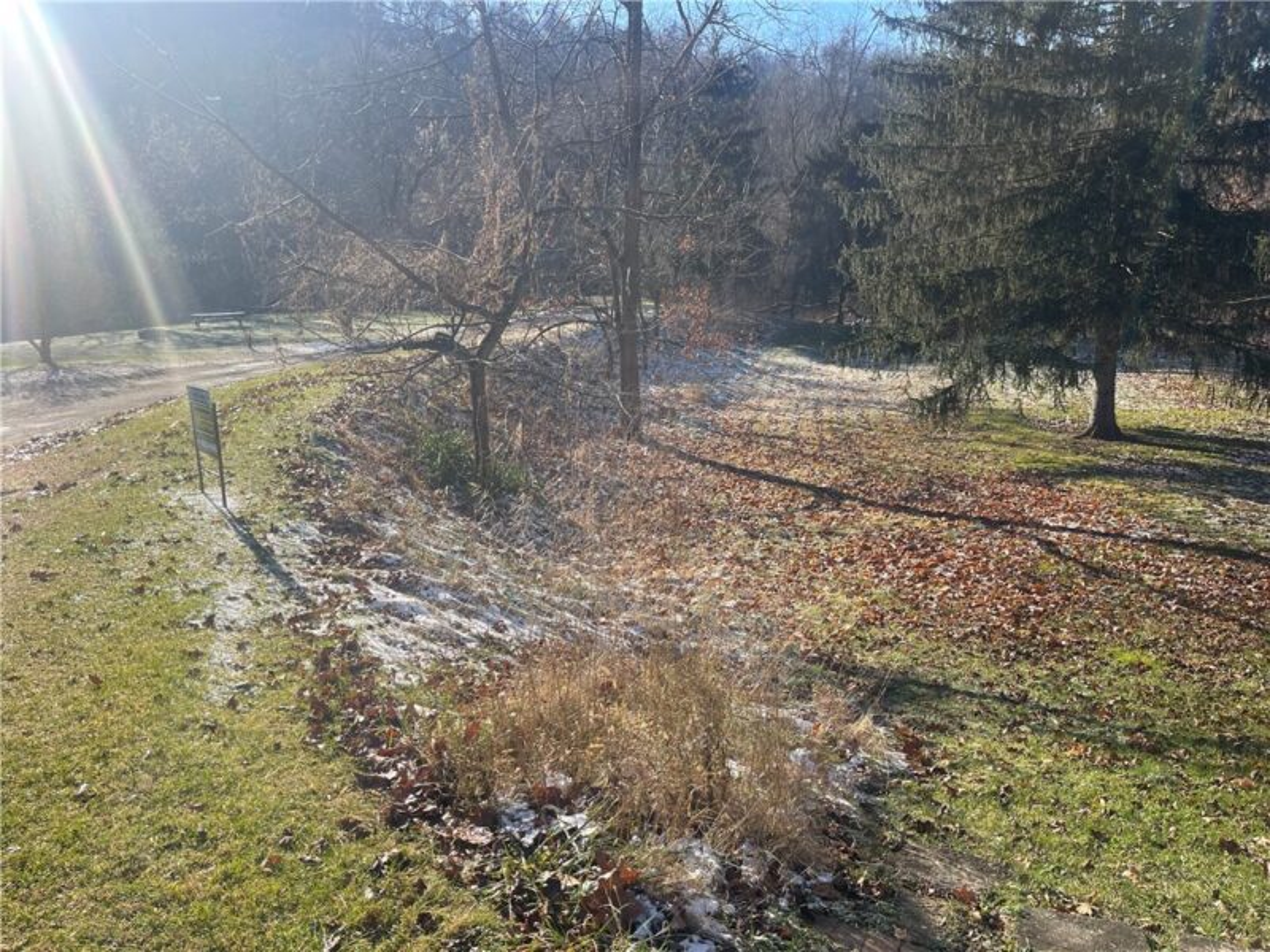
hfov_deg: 67.3
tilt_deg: -13.0
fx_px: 954
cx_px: 635
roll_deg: +2.3
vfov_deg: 53.1
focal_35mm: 26
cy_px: 476
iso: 50
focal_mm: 5.1
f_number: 1.6
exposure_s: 1/2488
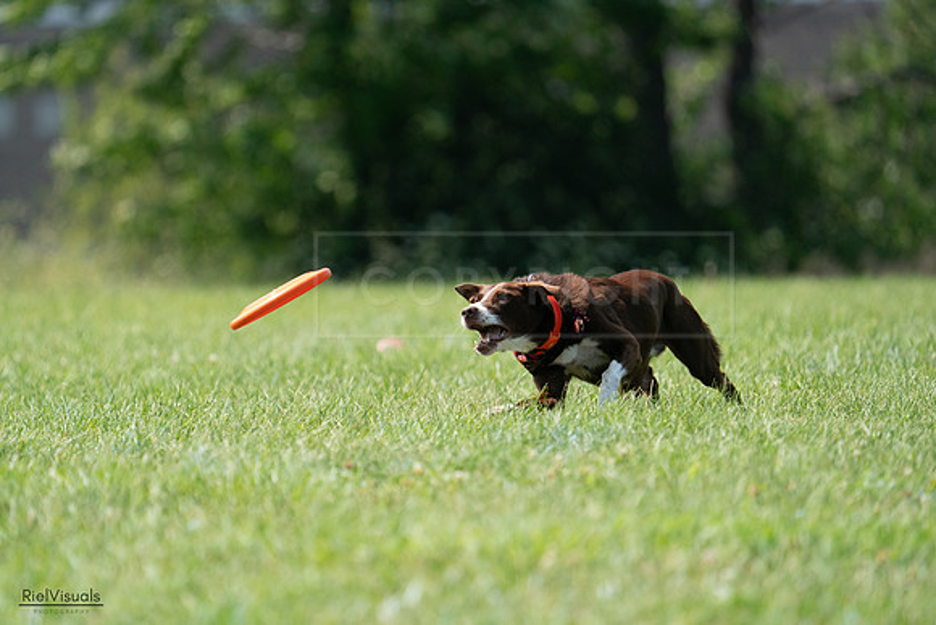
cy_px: 312
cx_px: 468
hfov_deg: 4.9
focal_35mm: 422
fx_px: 10974
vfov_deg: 3.3
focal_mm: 422
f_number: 6.3
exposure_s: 1/4000
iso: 1600
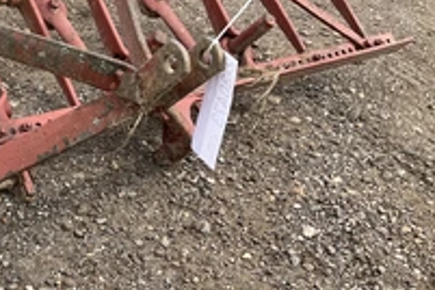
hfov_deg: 32.1
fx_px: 725
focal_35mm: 60
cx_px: 58
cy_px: 132
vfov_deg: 22.6
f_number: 1.8
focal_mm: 3
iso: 25
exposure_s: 1/749
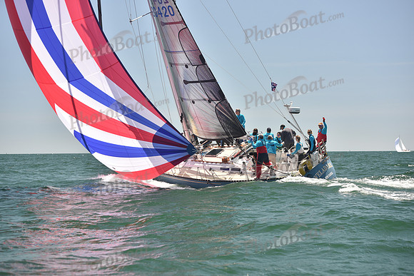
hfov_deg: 28.8
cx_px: 207
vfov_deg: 19.5
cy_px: 138
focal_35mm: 70
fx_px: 805
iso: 250
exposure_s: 1/800
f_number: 4.5
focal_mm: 70
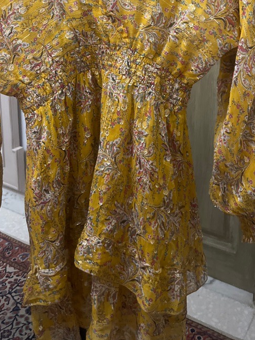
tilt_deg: -12.5
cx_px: 130
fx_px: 393
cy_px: 87
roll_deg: +0.4
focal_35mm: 40
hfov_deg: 36.0
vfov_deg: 45.3
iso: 500
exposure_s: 1/33
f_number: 1.5
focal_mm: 5.7
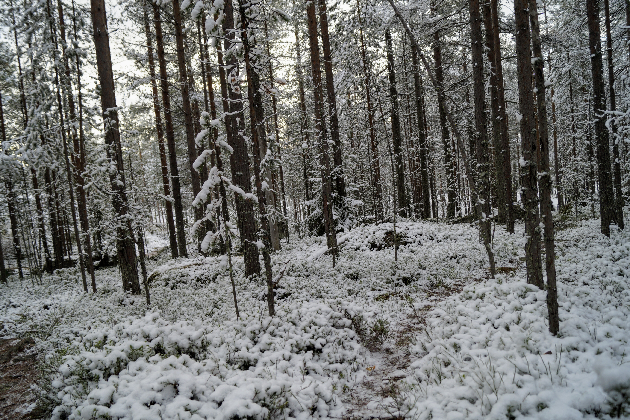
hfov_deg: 62.0
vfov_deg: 43.6
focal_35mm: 30
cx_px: 315
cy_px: 210
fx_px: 525
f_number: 4
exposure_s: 1/160
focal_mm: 20
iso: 100
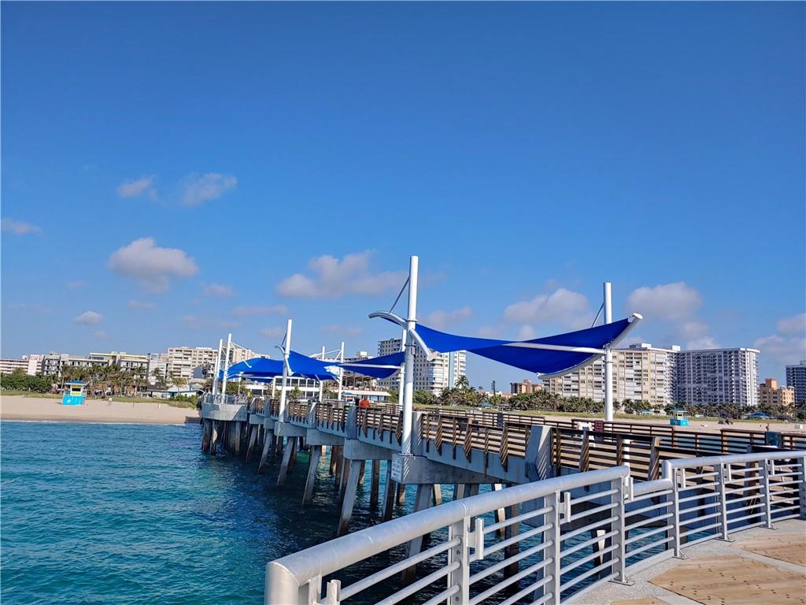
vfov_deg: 54.9
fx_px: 582
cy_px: 302
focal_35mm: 25
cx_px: 403
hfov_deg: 69.4
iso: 50
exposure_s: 1/3448
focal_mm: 4.23
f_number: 1.5
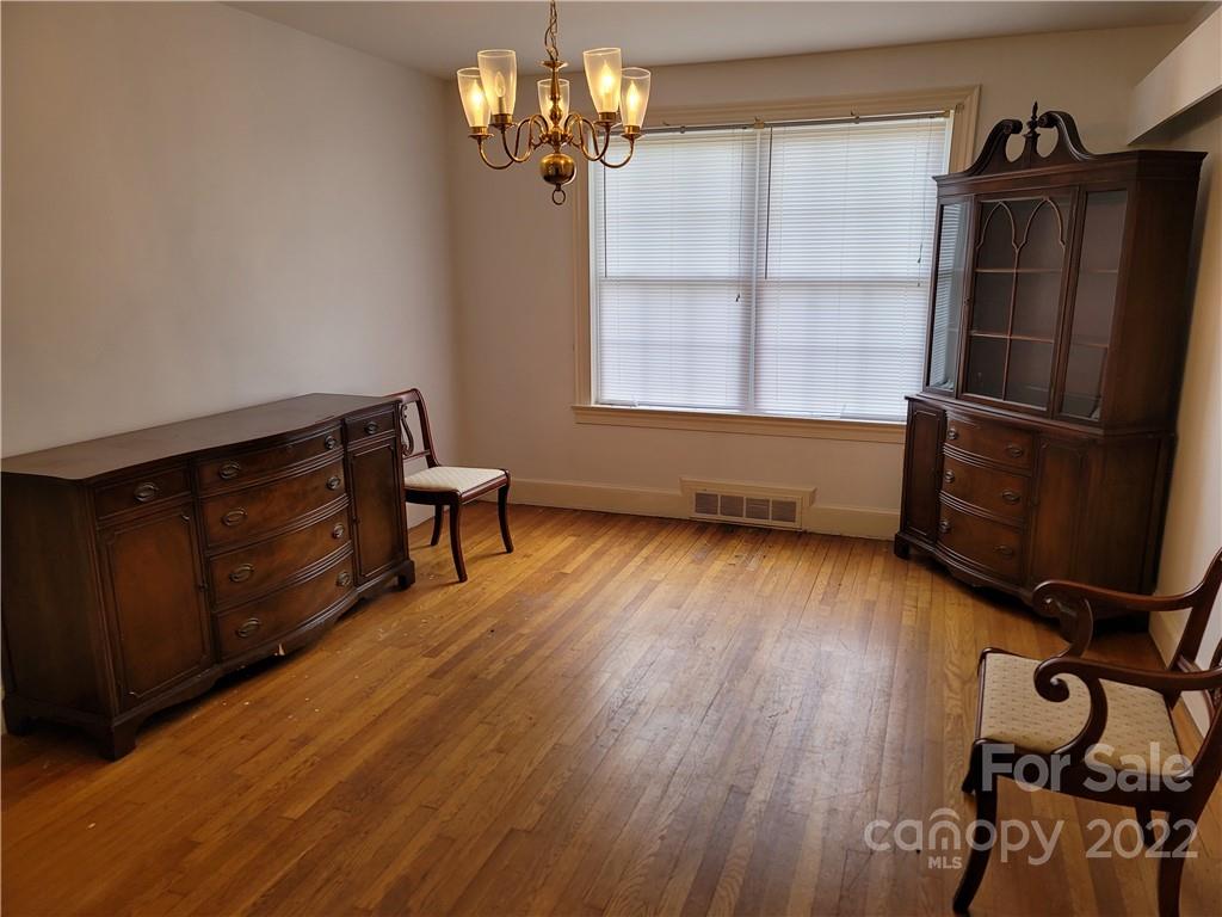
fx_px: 883
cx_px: 611
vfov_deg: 54.9
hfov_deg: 69.4
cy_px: 458
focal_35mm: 25
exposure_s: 1/119
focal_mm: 7
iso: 125
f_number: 1.8
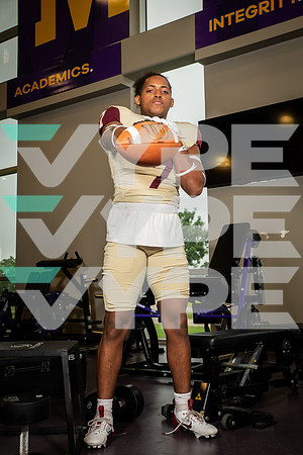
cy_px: 228
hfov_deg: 30.5
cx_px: 152
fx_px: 555
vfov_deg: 44.5
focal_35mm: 44
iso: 500
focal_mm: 44
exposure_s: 1/250
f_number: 5.6
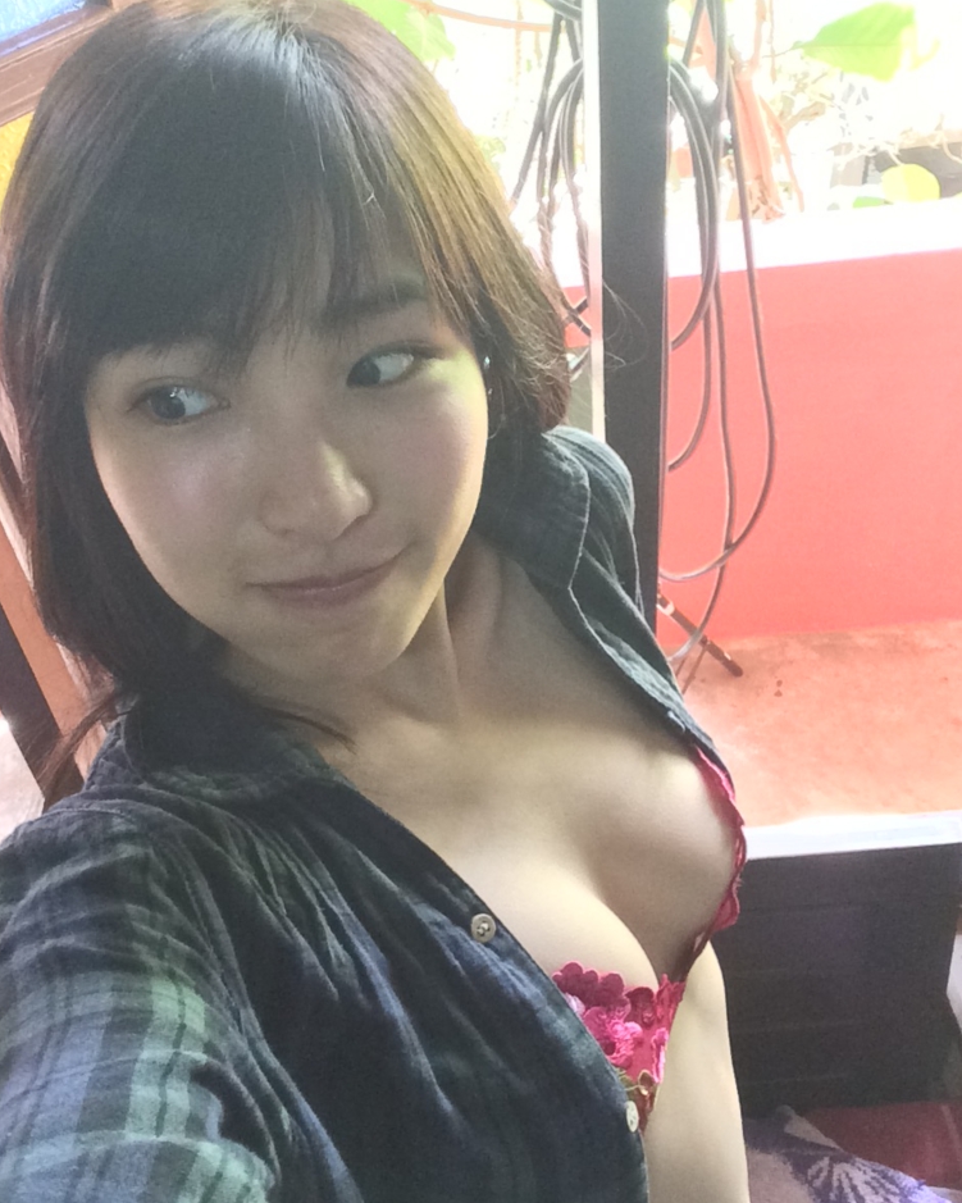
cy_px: 553
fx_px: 1175
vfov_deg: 54.2
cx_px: 475
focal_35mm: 33
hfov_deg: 44.5
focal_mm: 2.15
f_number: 2.4
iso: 400
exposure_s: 1/33
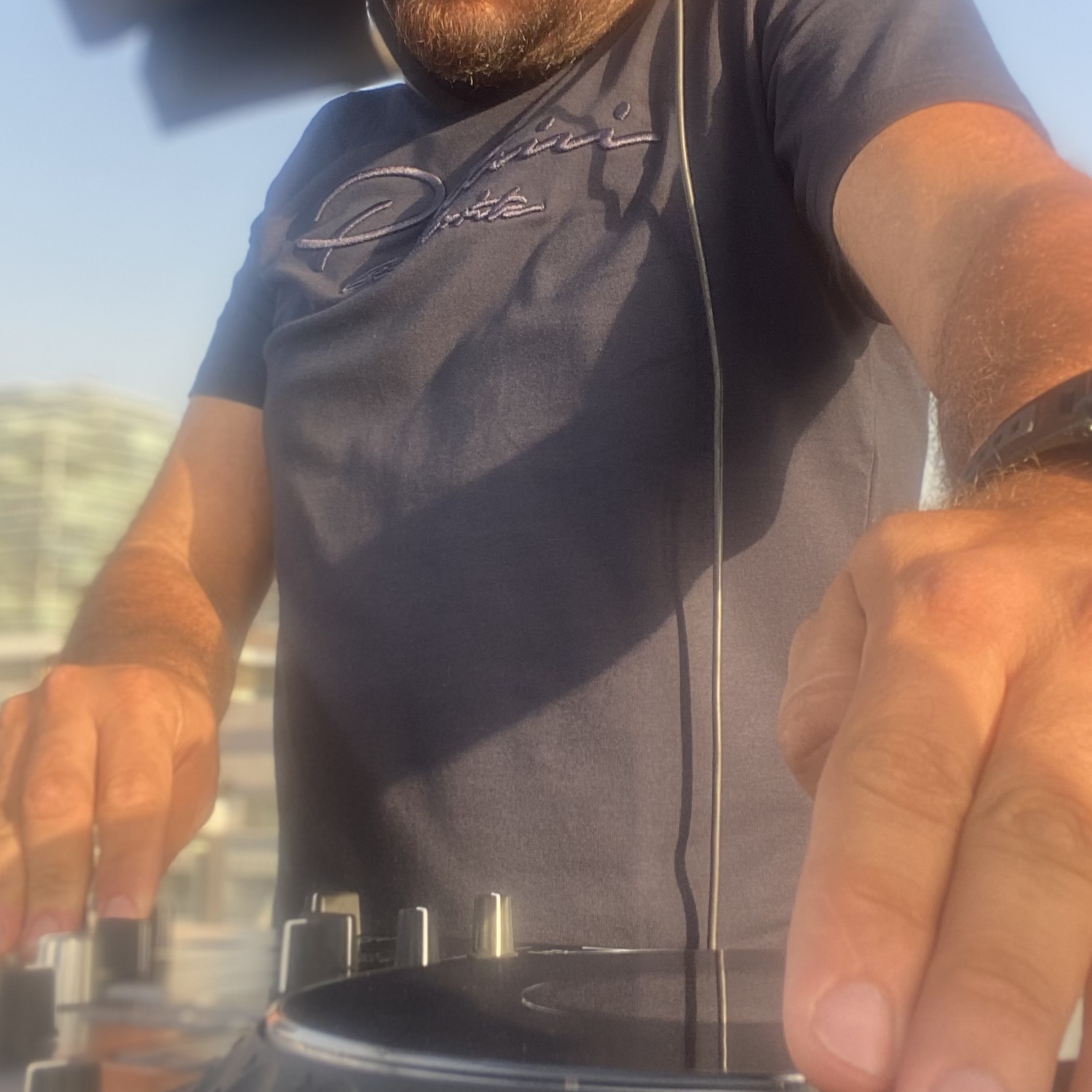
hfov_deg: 36.7
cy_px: 394
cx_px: 617
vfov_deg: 36.5
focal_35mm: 46
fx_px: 1642
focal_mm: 2.71
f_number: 2.2
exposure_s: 1/189
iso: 25
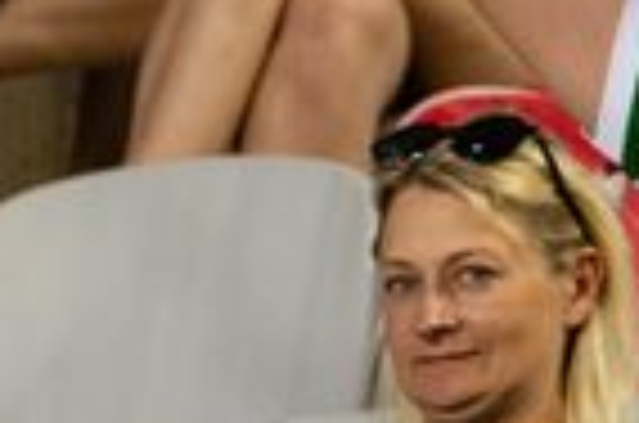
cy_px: 295
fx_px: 27026
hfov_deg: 1.4
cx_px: 900
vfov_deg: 0.9
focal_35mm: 1526
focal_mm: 270
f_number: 4
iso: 1100
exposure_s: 1/160
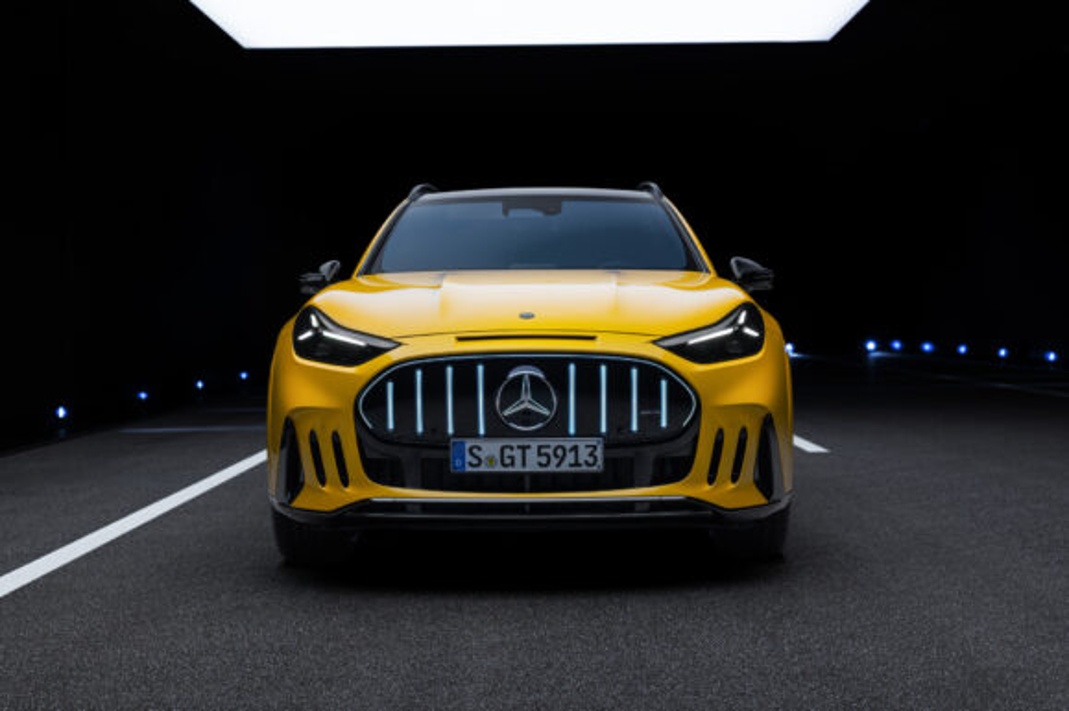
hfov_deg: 39.6
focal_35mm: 50
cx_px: 534
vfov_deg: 26.9
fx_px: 1483
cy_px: 356
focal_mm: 50
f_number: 4.5
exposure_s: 1/20
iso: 100
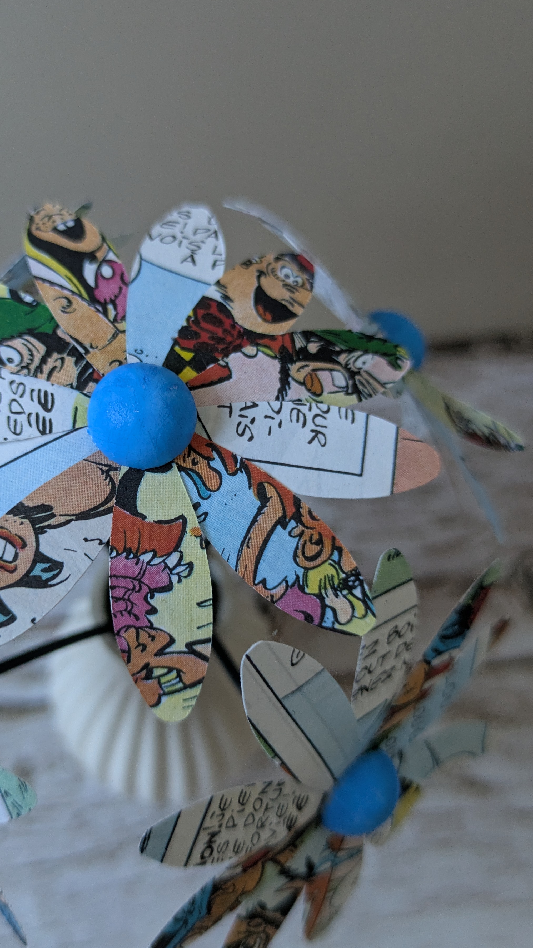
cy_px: 496
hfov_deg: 33.6
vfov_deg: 56.6
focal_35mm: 35
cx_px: 217
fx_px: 879
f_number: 1.89
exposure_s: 1/100
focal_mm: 5.43
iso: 346
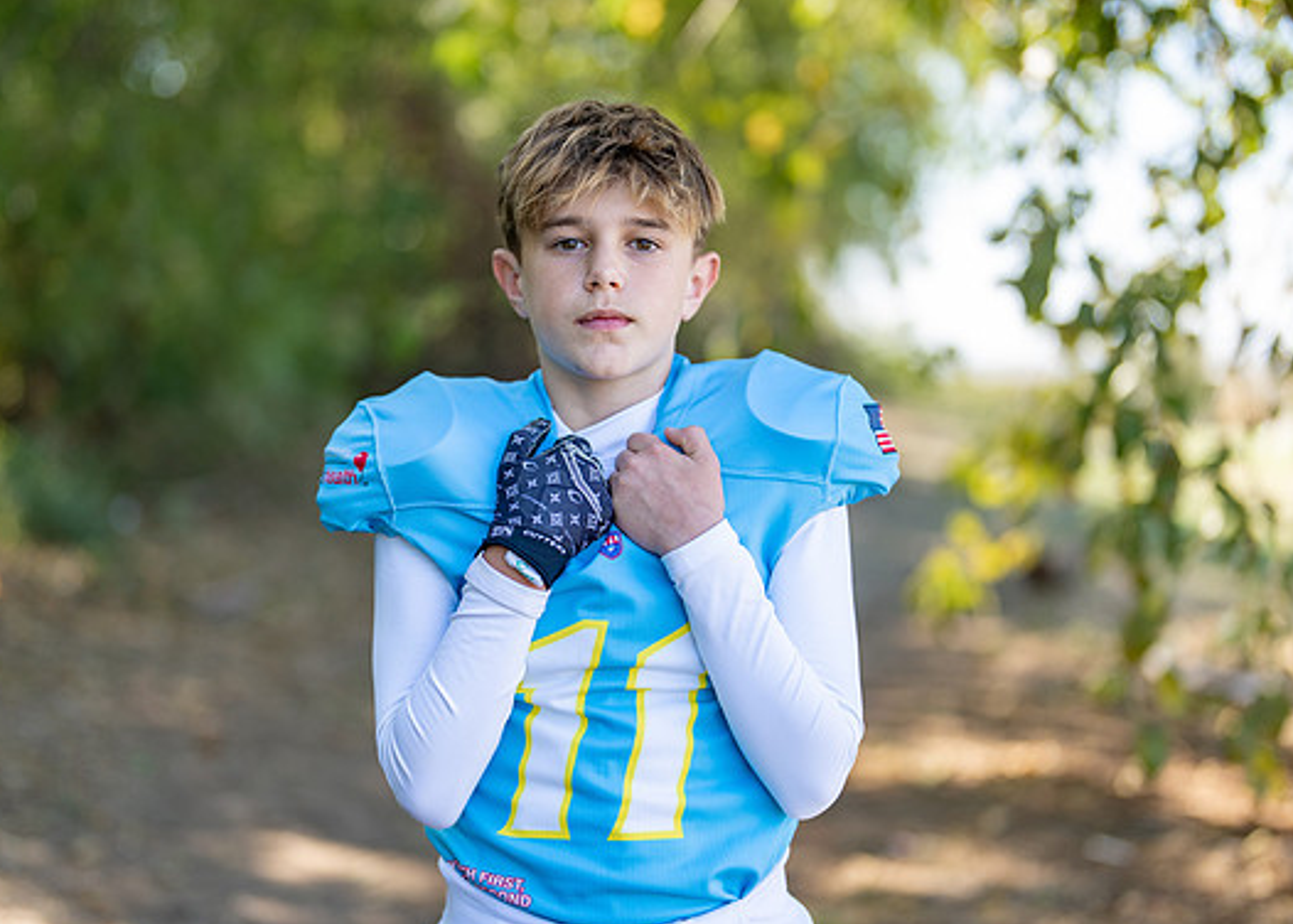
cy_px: 468
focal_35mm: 63
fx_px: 2314
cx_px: 608
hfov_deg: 31.2
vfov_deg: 22.6
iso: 100
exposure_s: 1/1250
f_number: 1.2
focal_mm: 50
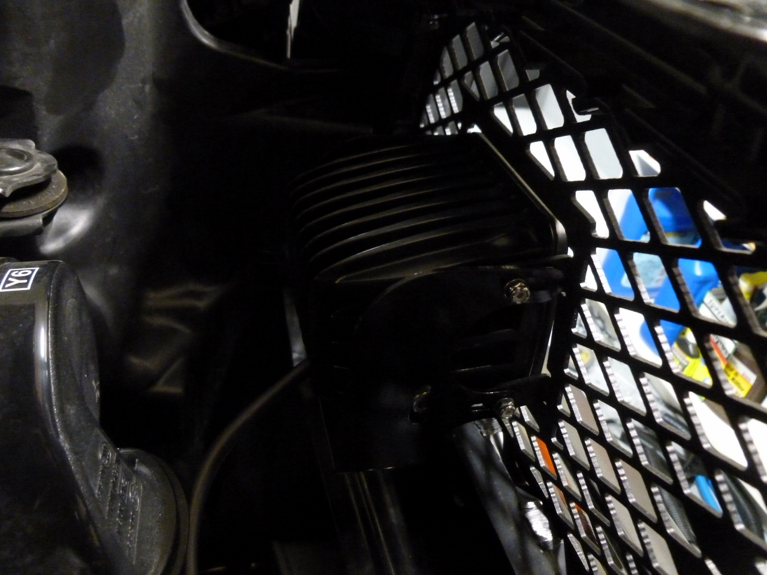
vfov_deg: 49.7
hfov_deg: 63.4
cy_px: 288
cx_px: 384
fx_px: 620
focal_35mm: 28
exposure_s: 1/8
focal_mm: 5
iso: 1000
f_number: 3.3
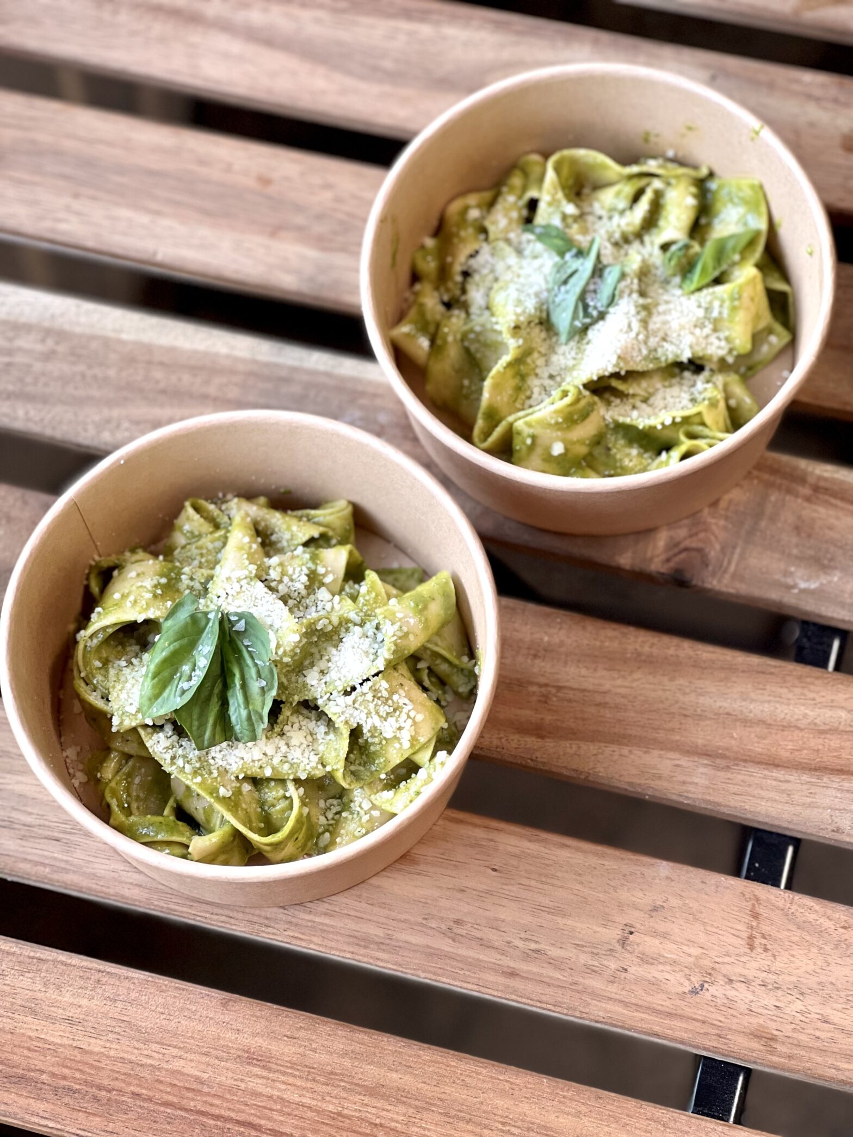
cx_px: 426
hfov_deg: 19.1
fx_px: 2530
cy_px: 568
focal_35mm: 77
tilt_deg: -66.7
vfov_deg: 25.3
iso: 100
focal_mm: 9
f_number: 2.8
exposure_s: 1/121
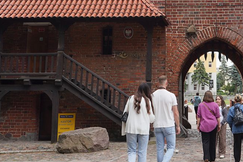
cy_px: -12
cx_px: 199
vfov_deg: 18.1
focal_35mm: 73
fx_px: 493
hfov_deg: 27.1
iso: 100
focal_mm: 24
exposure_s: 1/100
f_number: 5.6
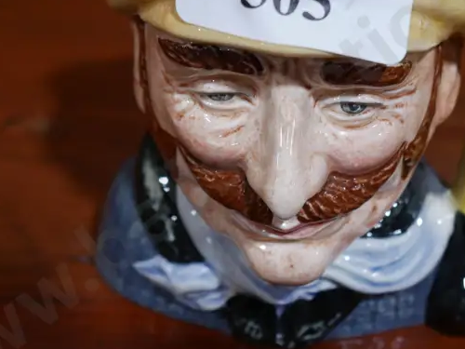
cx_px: 300
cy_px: 109
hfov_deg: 23.8
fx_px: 1102
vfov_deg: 17.9
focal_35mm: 82
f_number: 4.4
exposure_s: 1/60
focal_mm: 20
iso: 400
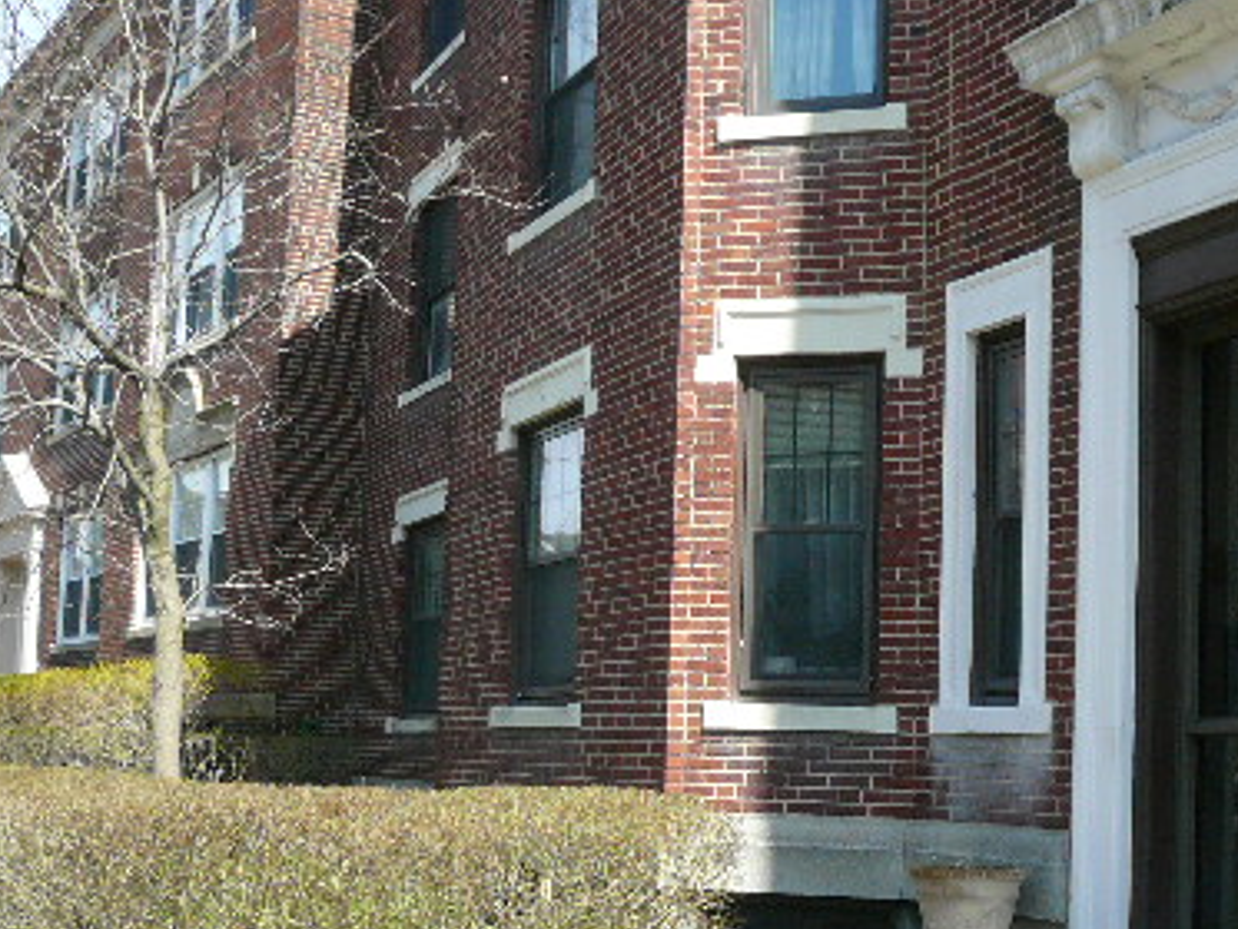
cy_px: 700
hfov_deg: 39.6
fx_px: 1717
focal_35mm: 48
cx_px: 670
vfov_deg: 29.8
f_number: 2.8
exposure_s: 1/640
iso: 100
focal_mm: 4.6
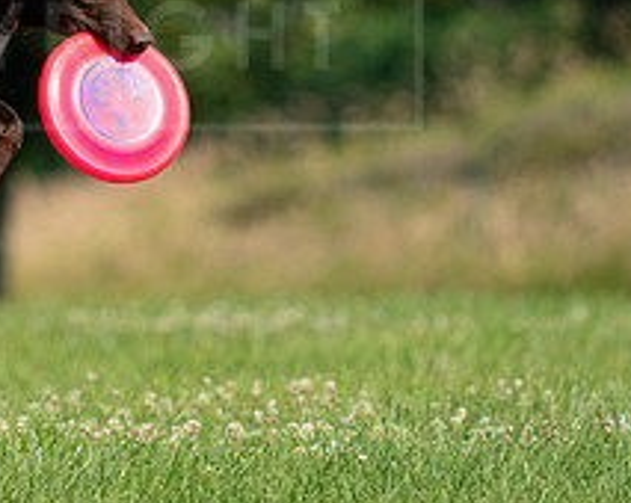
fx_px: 16699
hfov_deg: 2.2
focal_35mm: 895
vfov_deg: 1.7
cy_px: 84
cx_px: -65
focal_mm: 350
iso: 1000
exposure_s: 1/4000
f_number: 6.3
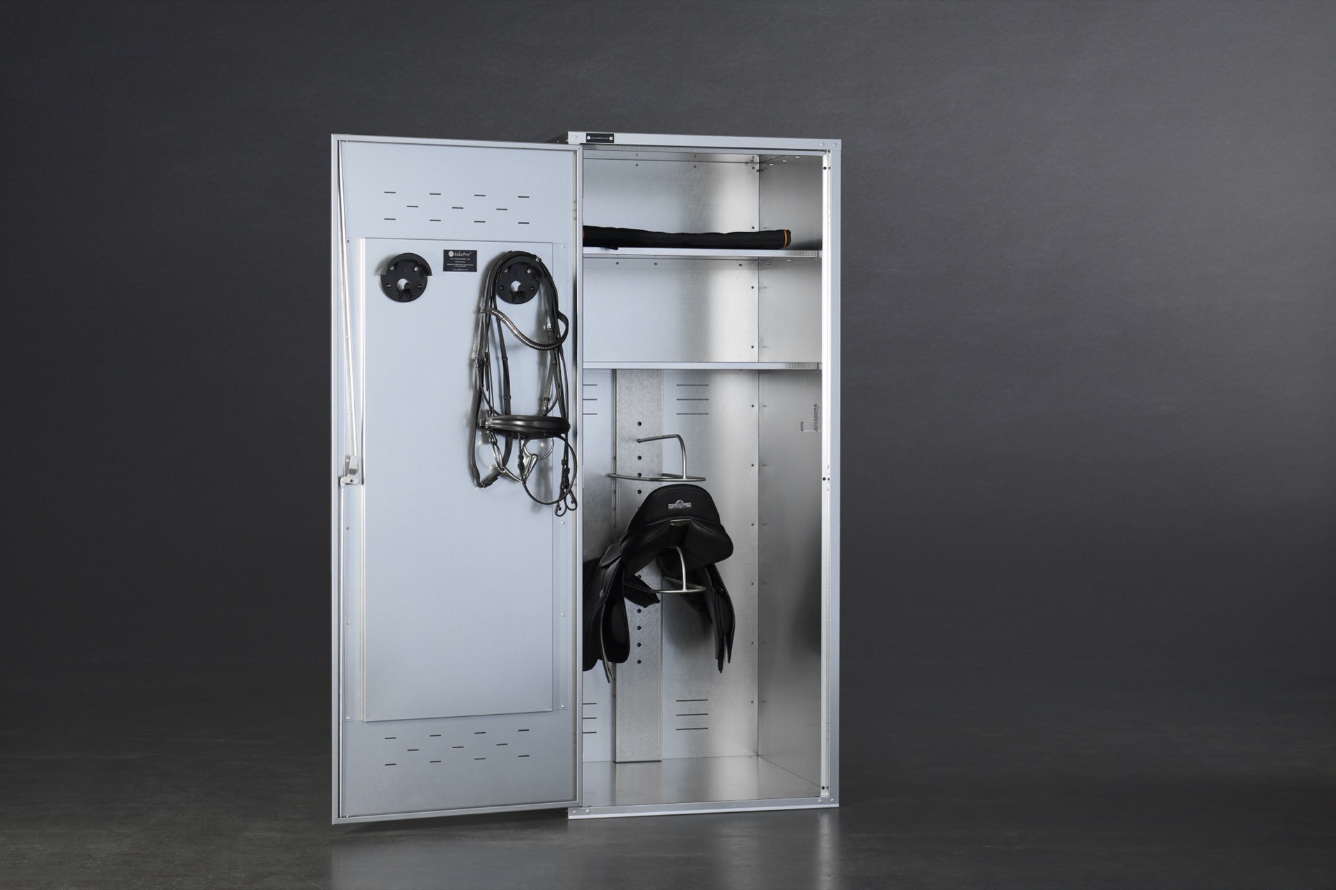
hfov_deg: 30.5
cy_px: 445
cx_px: 668
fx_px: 2449
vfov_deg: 20.6
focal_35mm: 66
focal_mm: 66
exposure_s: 1/160
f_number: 7.1
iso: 200
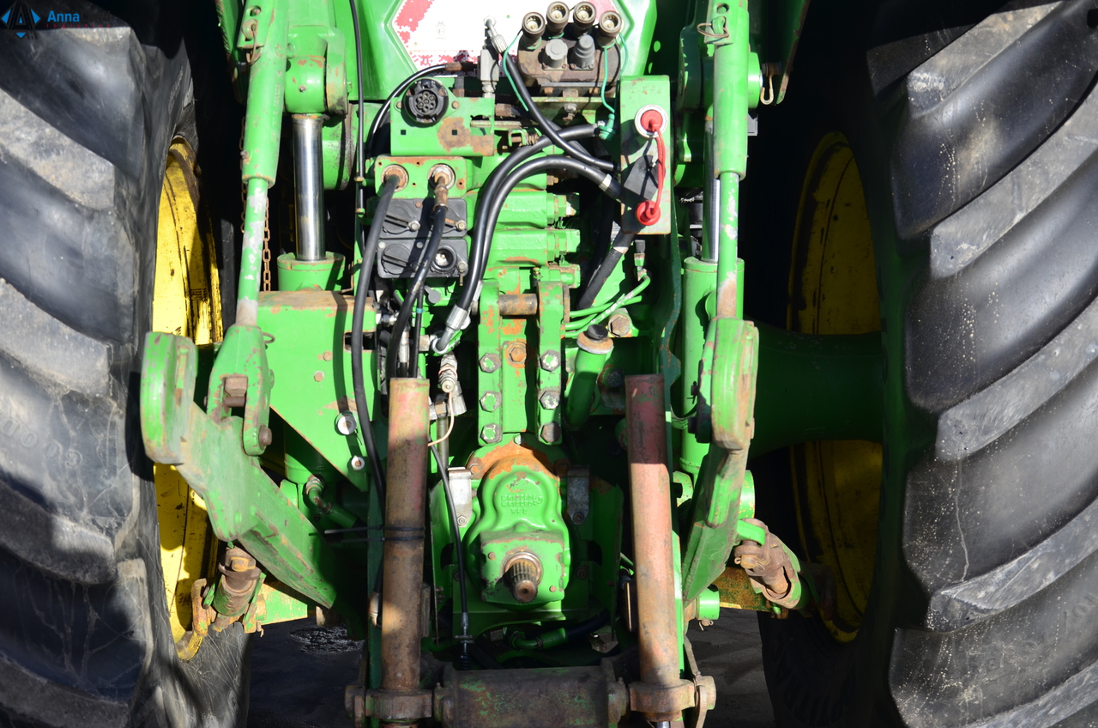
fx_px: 1598
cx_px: 549
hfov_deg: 37.9
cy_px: 364
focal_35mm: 52
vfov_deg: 25.6
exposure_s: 1/320
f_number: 6.3
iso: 125
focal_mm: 35
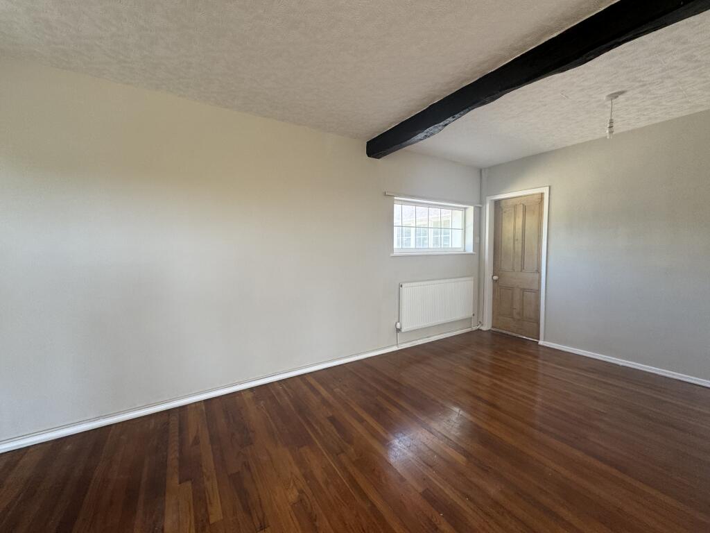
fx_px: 287
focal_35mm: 14
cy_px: 266
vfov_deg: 85.7
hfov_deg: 102.1
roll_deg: +1.7
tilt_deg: -2.2
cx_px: 355
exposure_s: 1/99
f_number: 2.2
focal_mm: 2.22
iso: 125
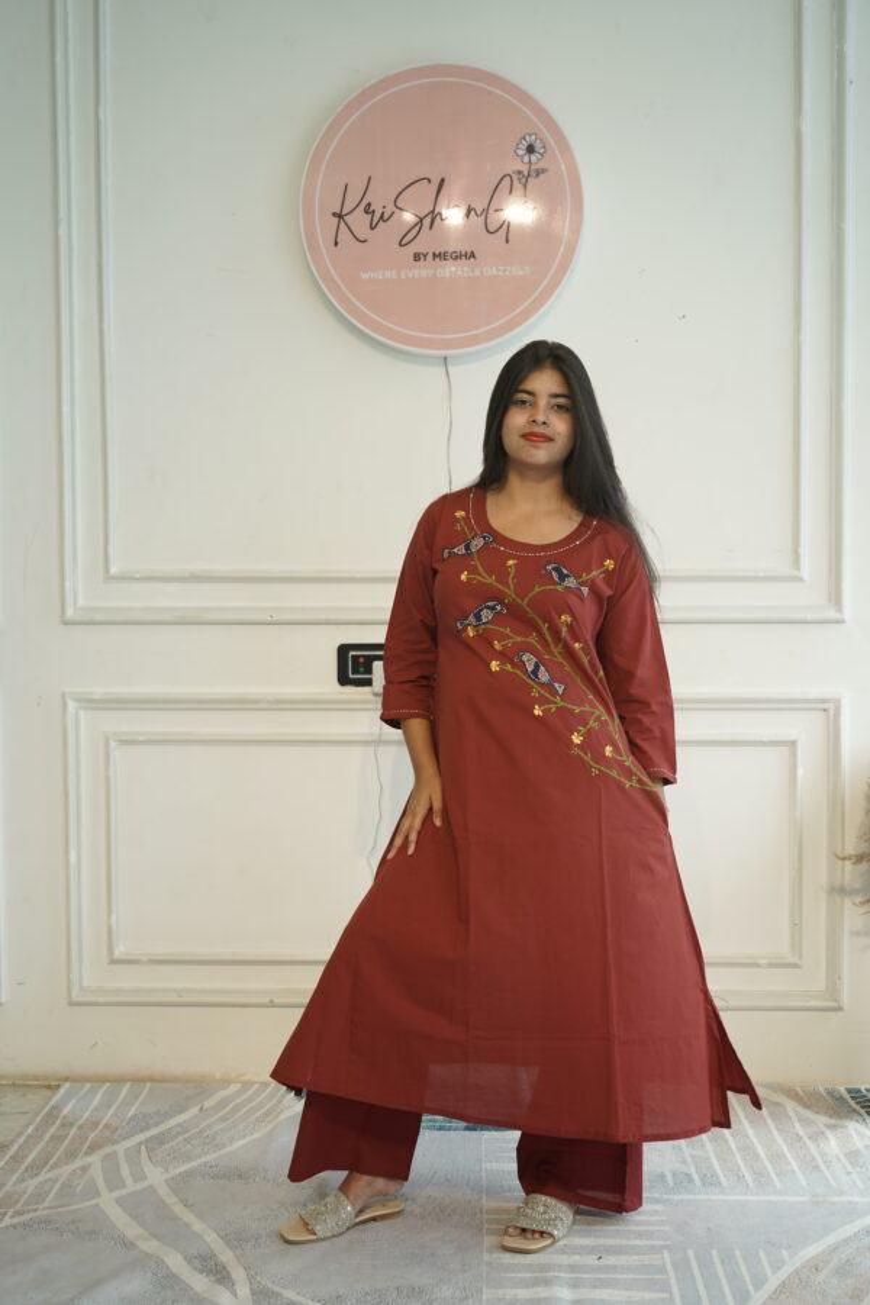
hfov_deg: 34.2
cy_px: 652
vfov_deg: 49.6
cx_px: 435
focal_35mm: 39
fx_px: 1414
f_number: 5.6
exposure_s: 1/100
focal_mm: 39
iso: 200
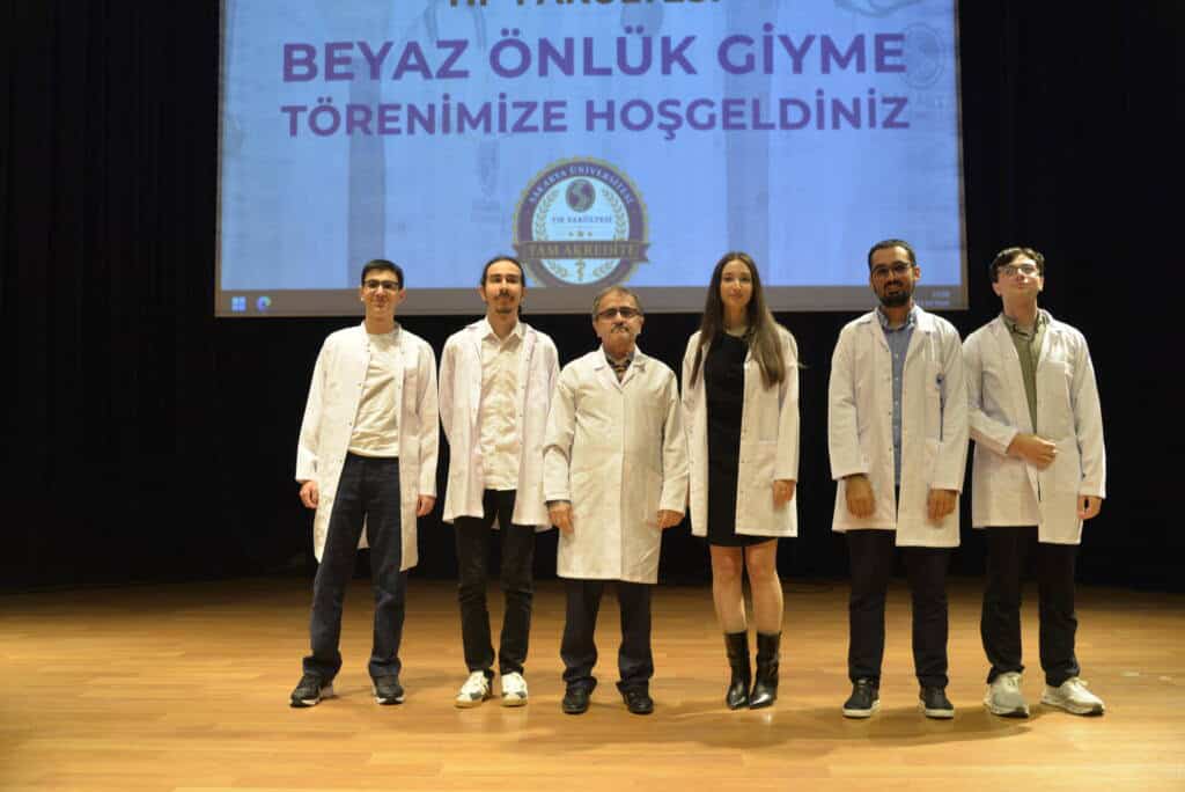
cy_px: 396
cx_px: 592
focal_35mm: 38
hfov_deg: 50.7
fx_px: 1251
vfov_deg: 35.1
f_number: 4
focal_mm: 38
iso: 800
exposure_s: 1/40
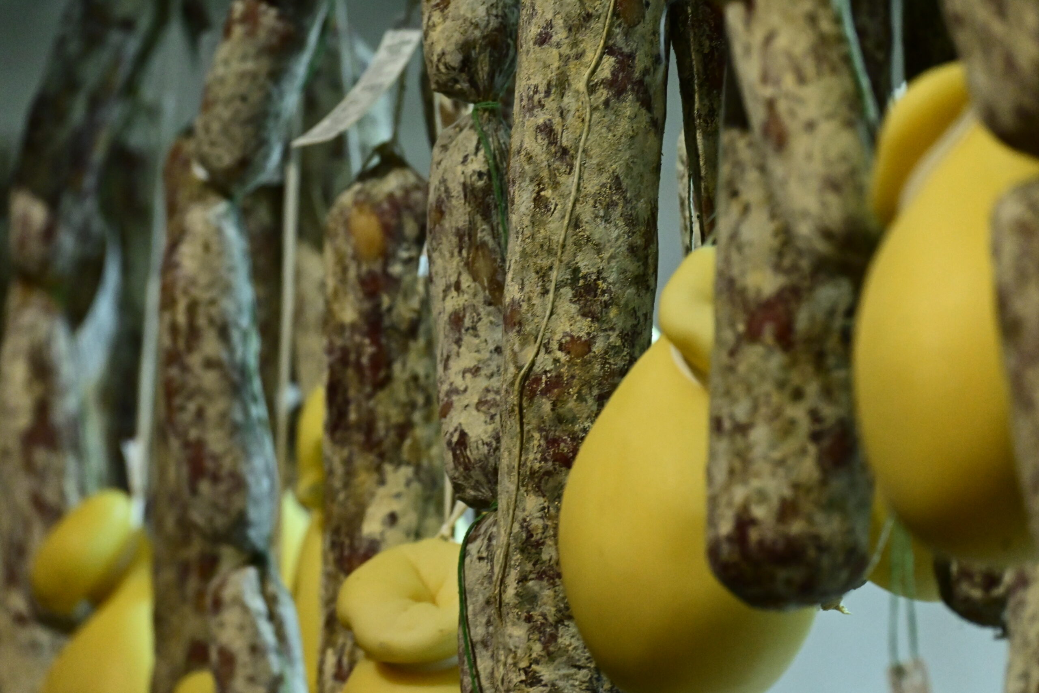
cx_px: 520
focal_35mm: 292
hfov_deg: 7.0
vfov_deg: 4.7
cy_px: 346
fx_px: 8442
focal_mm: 195
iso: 4000
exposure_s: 1/60
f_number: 8
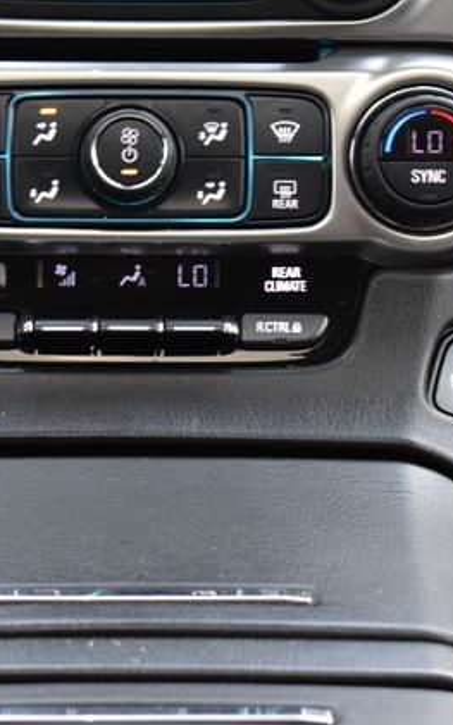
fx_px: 2525
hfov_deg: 10.2
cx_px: 93
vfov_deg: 16.3
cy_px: 365
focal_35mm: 128
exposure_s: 1/15
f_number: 6.3
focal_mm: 55
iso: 1600
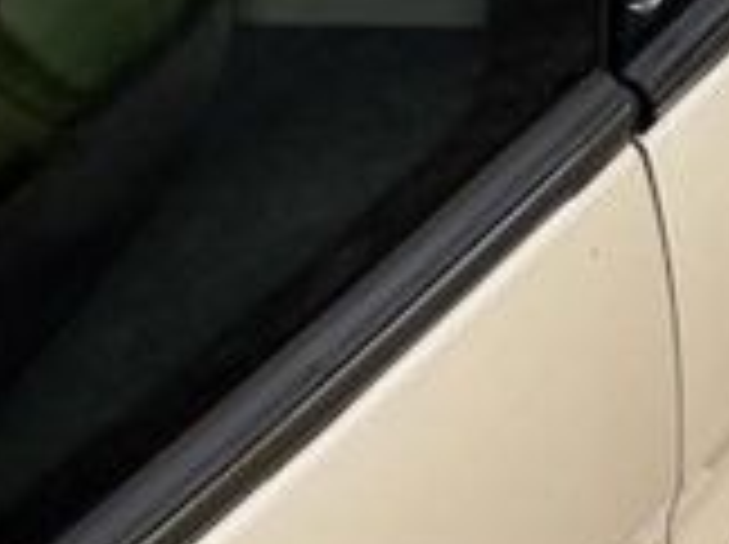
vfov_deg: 9.6
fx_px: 3196
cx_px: -1112
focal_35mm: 152
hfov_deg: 10.8
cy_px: -112
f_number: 1.78
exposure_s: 1/2000
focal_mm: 6.76
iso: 80
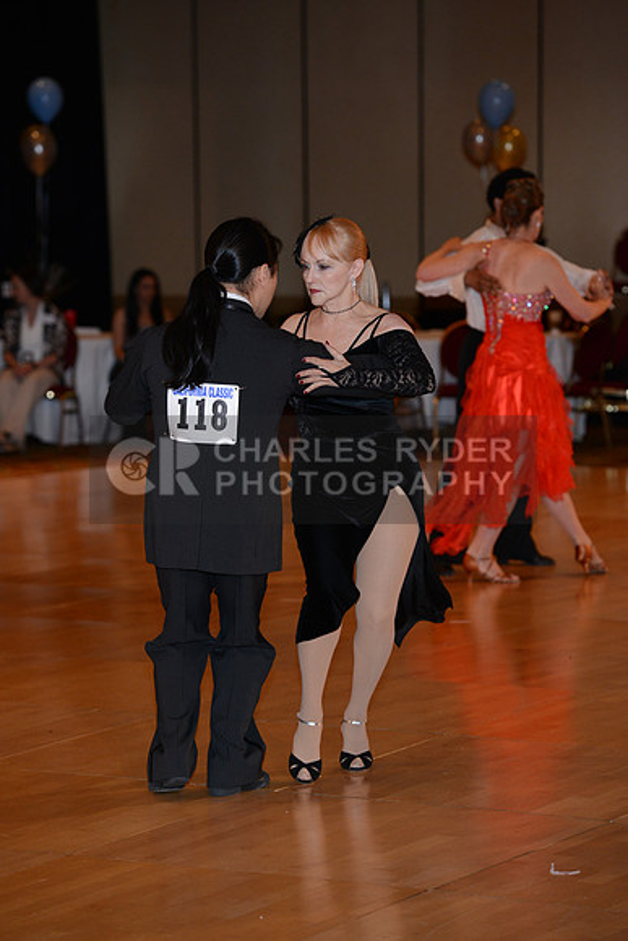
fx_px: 3399
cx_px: 314
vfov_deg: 15.8
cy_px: 470
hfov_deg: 10.6
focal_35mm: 130
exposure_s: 1/200
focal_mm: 130
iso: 1250
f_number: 4.5
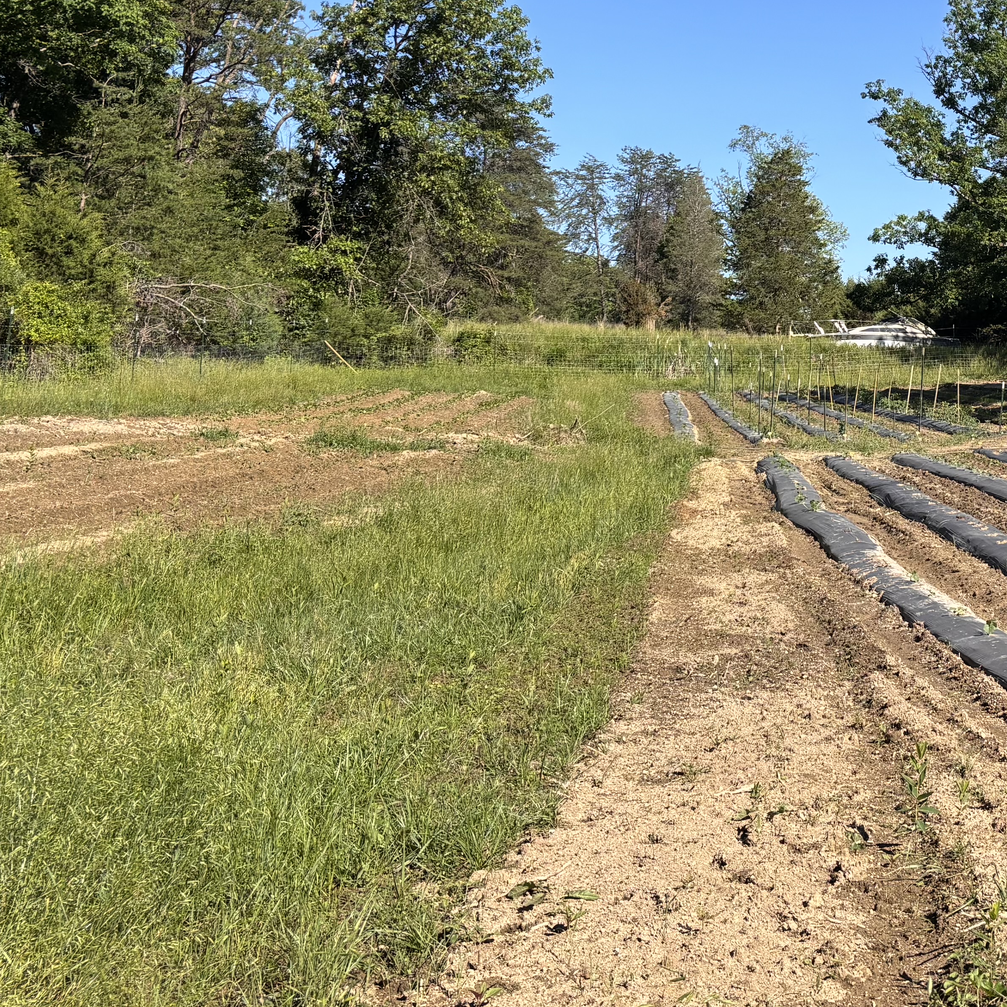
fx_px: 1810
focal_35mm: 55
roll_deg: -1.5
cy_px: 279
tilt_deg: +3.2
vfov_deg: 30.7
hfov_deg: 30.1
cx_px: 855
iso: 50
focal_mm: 5.96
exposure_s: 1/2151
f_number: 1.6
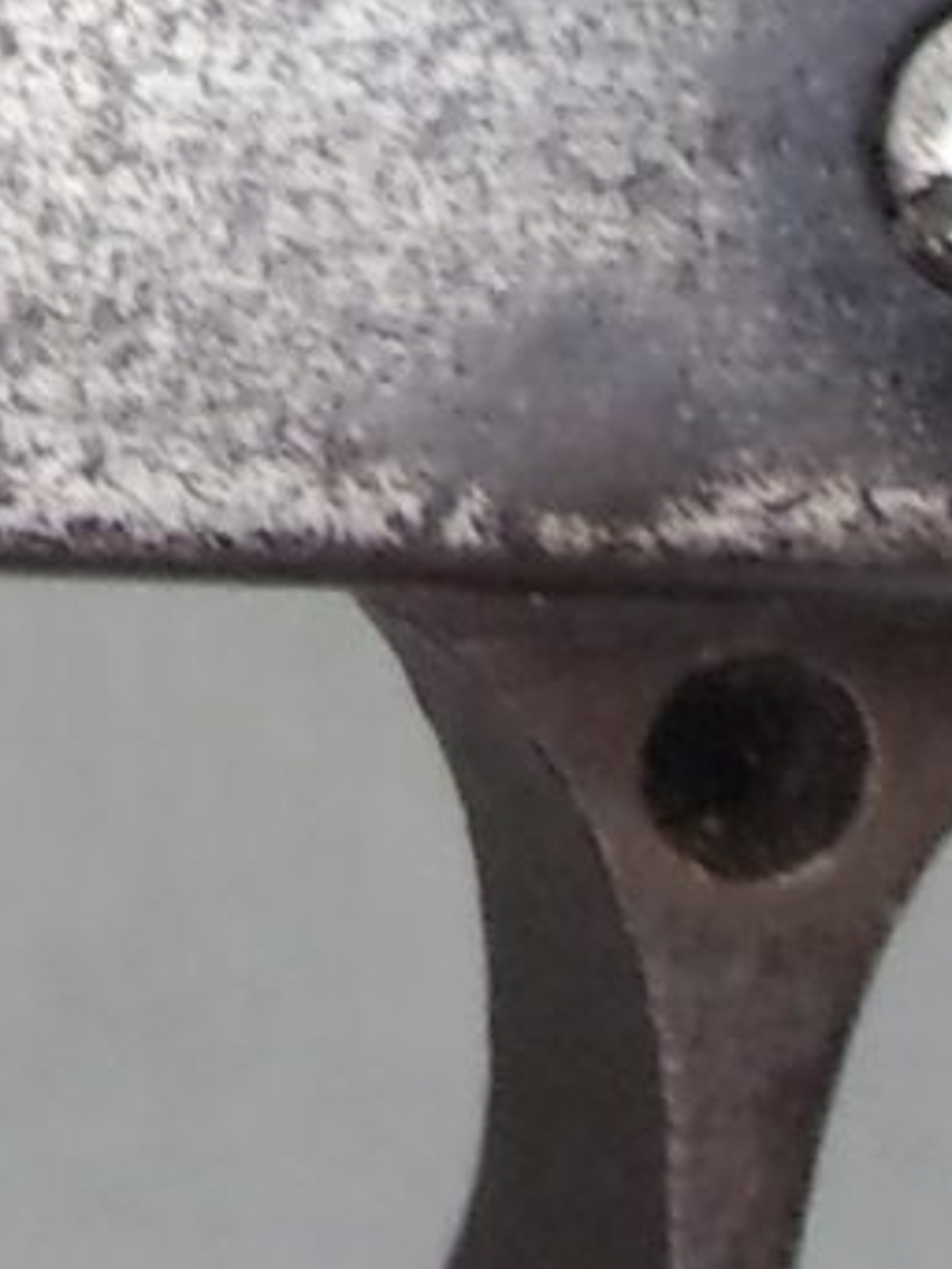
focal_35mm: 210
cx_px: -874
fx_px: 7696
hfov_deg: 6.9
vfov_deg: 9.2
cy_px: -540
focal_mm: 5.1
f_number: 3.9
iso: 156
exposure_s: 1/125
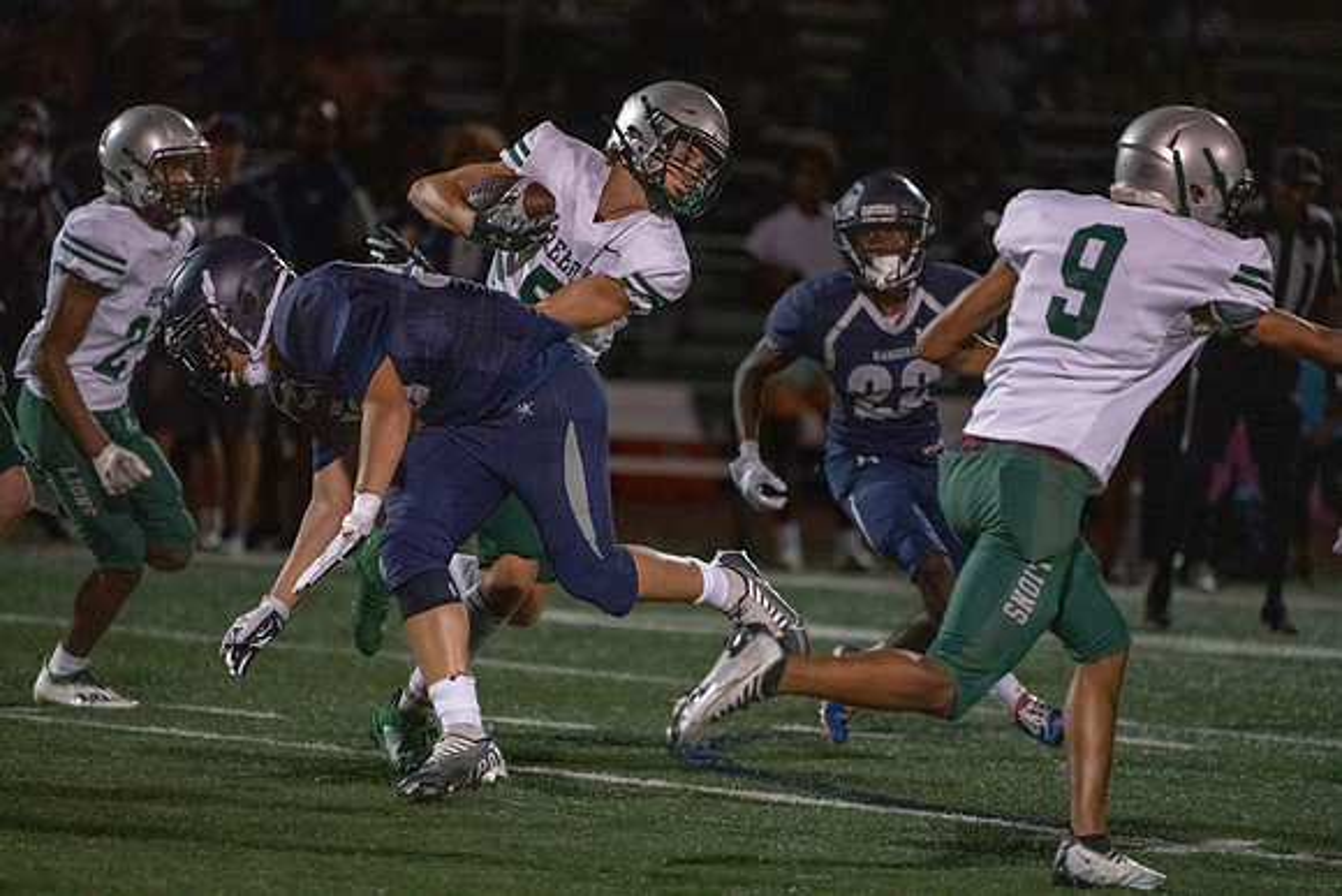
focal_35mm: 394
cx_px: 671
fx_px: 14690
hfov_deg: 5.2
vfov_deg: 3.5
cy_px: 448
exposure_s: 1/1000
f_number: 5.6
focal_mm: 394
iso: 20000
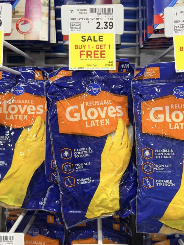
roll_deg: -0.9
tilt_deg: -6.0
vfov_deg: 39.7
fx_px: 340
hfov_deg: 30.3
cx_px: 92
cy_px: 122
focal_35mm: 48
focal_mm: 6.76
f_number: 1.78
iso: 64
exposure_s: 1/41
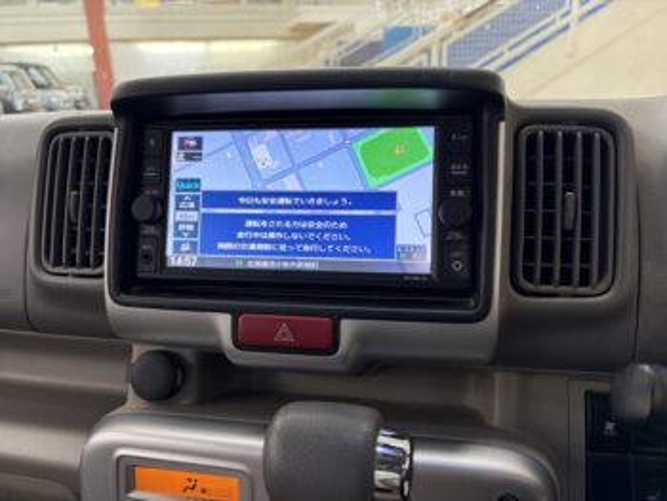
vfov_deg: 53.1
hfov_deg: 67.3
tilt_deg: -18.5
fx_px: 501
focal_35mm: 26
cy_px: 250
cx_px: 334
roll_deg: +2.2
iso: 200
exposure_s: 1/50
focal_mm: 5.96
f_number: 1.6
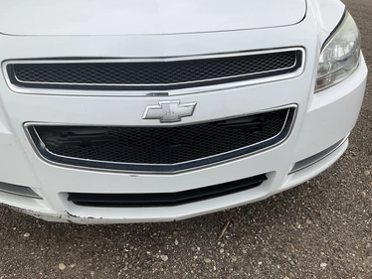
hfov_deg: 58.3
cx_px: 195
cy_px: 146
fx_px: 333
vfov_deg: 45.5
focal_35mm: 31
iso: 25
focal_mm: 3
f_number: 1.8
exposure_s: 1/1221
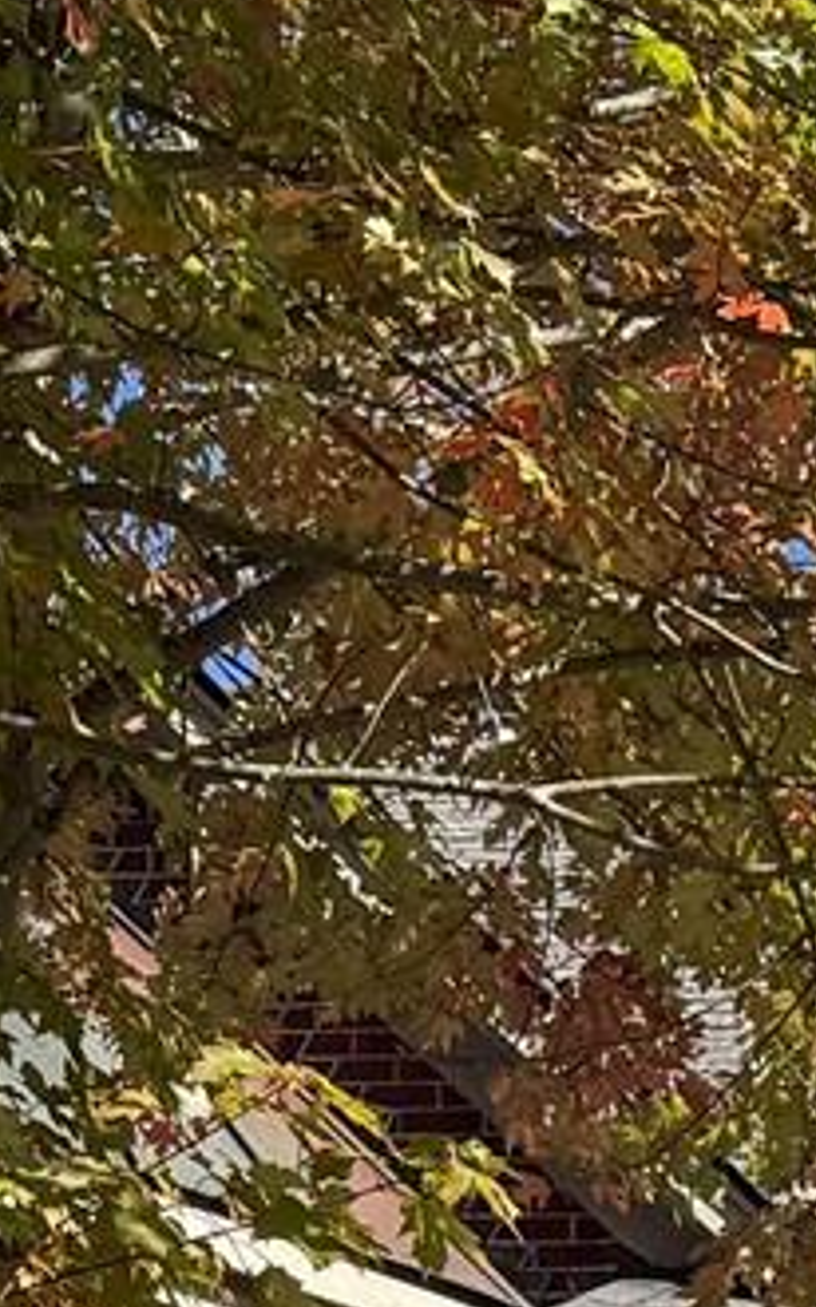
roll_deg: +1.0
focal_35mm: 158
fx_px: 5627
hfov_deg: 8.1
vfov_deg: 12.0
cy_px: 2471
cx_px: 1378
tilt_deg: +9.4
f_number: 1.78
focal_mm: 6.76
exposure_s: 1/2299
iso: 80
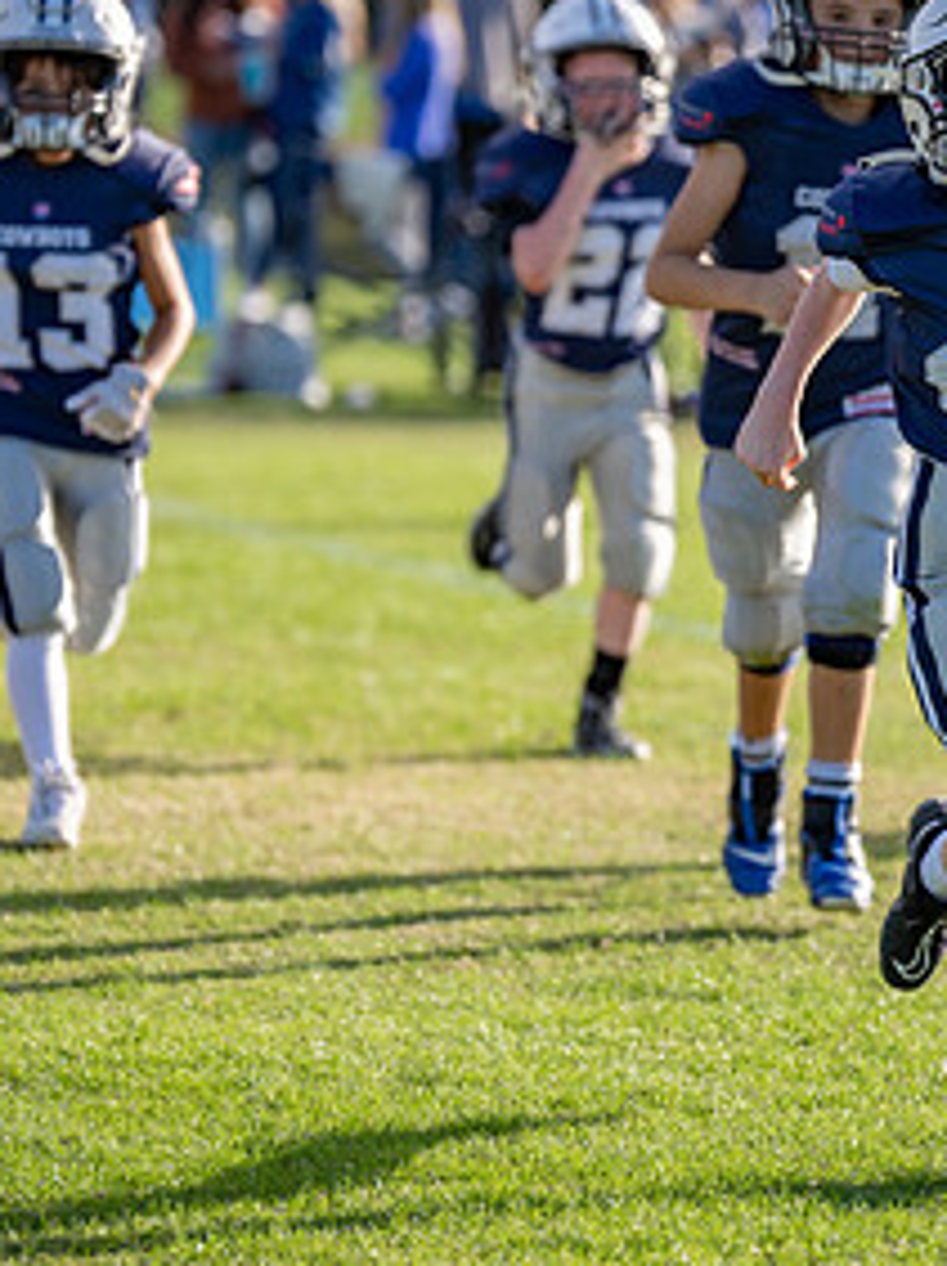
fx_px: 9973
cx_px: 848
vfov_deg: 7.3
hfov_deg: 5.4
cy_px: 514
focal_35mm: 273
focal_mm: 138
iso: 160
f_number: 2.8
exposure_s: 1/1250
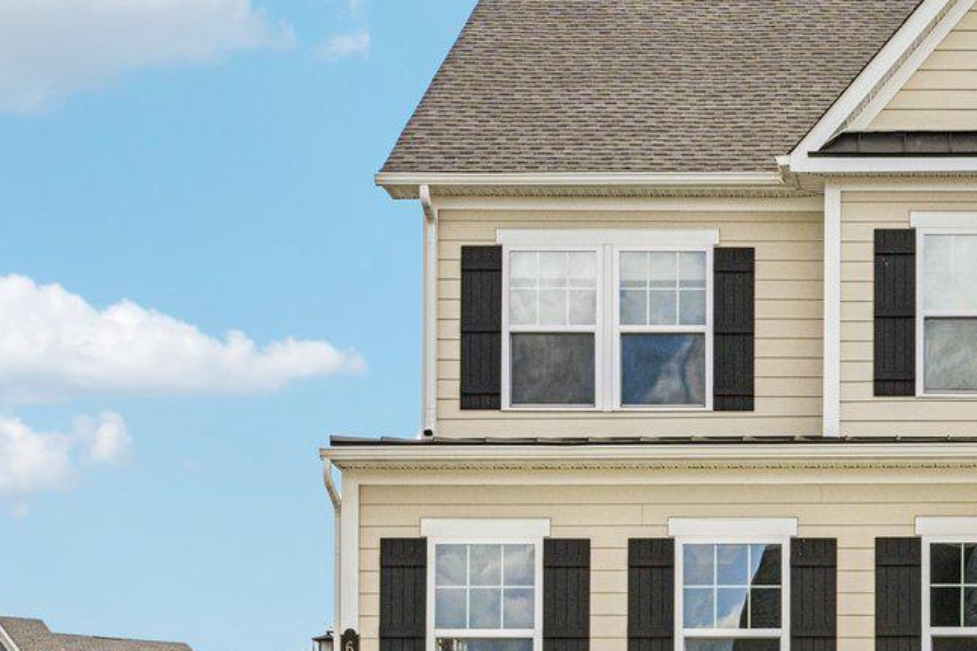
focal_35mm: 95
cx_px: 1048
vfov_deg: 14.4
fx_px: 2577
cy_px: 236
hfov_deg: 20.5
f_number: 8
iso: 400
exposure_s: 1/1000
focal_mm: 30
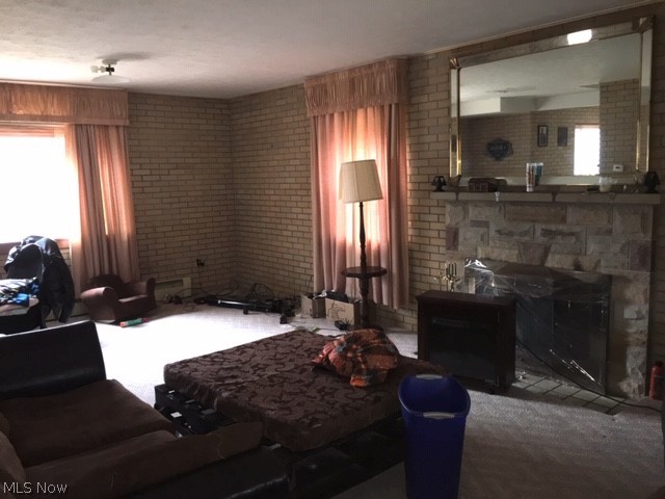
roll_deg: +1.2
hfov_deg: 61.7
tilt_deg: -8.3
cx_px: 332
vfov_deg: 48.2
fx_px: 557
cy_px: 250
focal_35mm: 29
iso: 100
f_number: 2.2
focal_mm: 4.15
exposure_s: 1/24
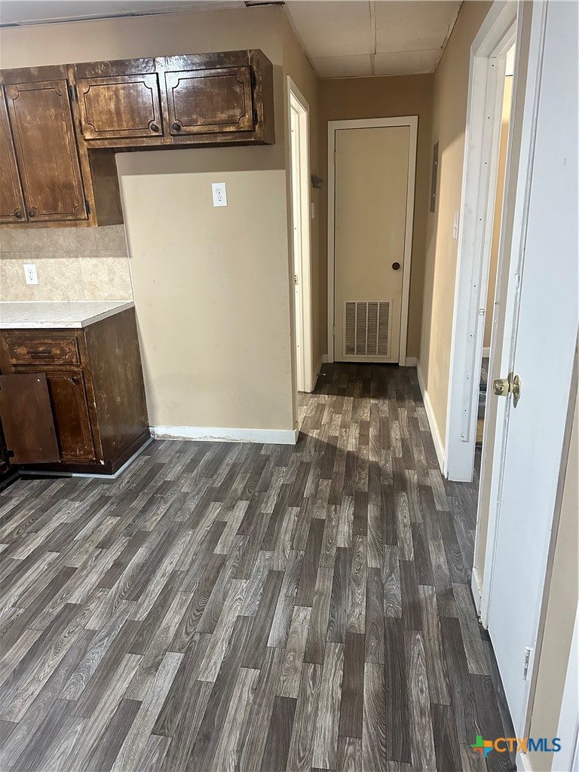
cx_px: 290
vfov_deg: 71.6
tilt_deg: -17.1
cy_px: 386
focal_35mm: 24
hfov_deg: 56.8
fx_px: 535
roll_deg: +0.5
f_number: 1.78
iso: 640
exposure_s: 1/60
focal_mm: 6.86
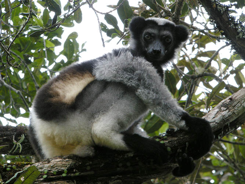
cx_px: 122
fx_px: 248
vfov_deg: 40.7
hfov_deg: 52.6
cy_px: 92
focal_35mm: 35
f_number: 6.1
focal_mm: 7.5
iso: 140
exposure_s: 1/60.7
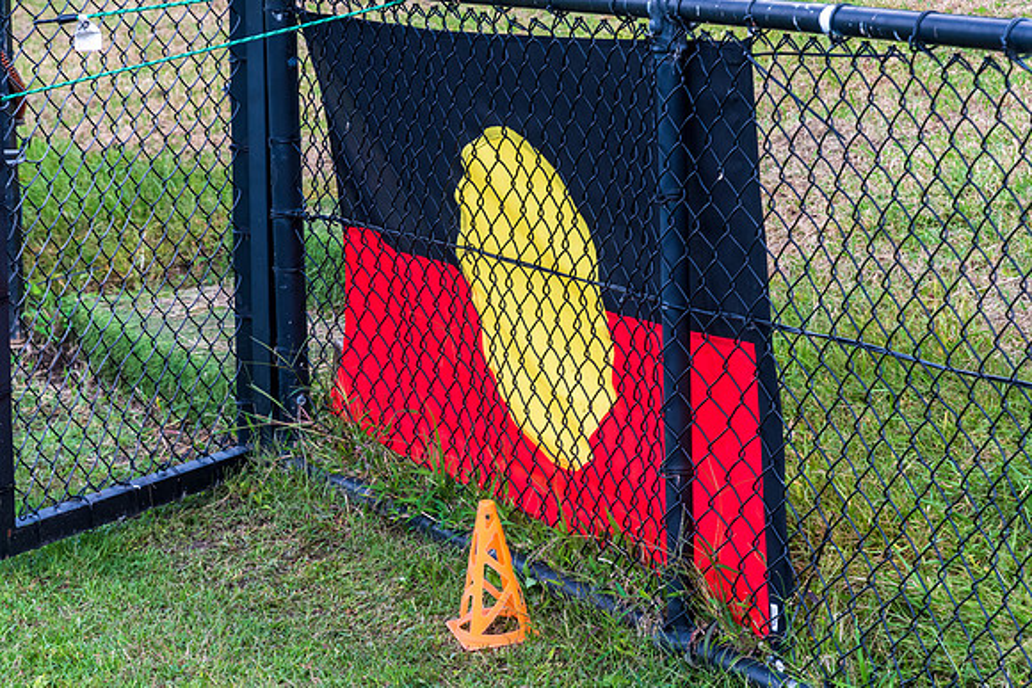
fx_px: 3441
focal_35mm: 120
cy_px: 344
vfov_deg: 11.4
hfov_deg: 17.1
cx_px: 516
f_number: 8
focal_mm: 80
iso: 400
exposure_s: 1/250
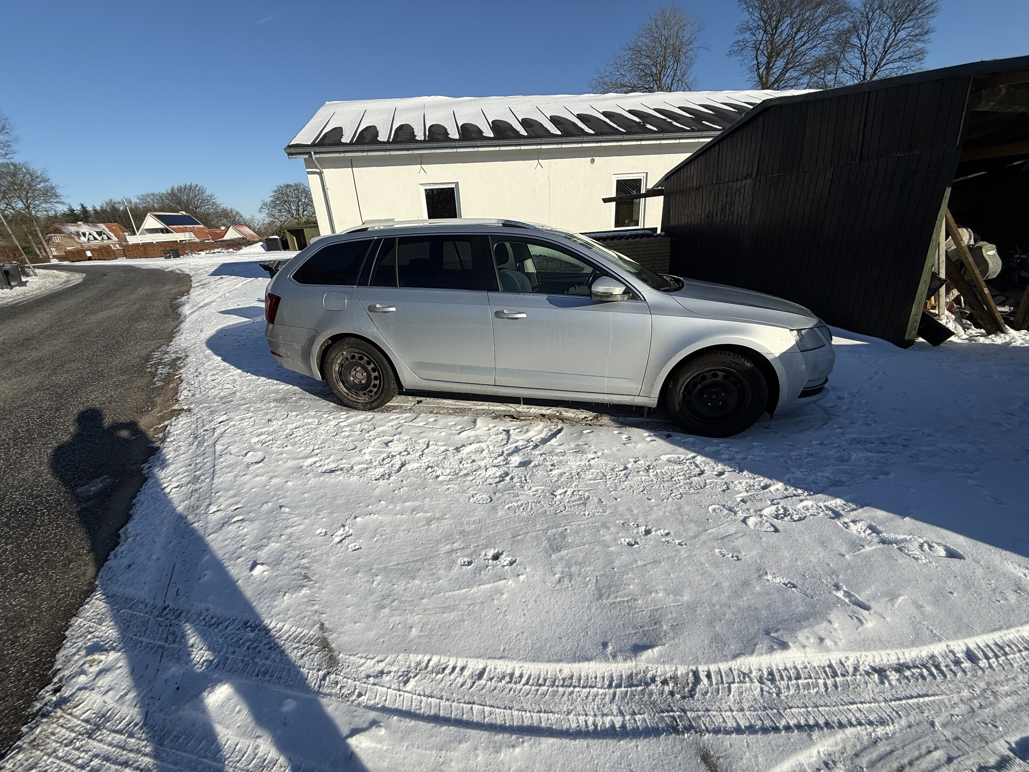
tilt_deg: -21.8
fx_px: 416
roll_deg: +3.2
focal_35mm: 14
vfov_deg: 85.7
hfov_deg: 102.1
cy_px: 386
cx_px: 514
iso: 50
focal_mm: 2.22
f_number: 2.2
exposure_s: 1/3663
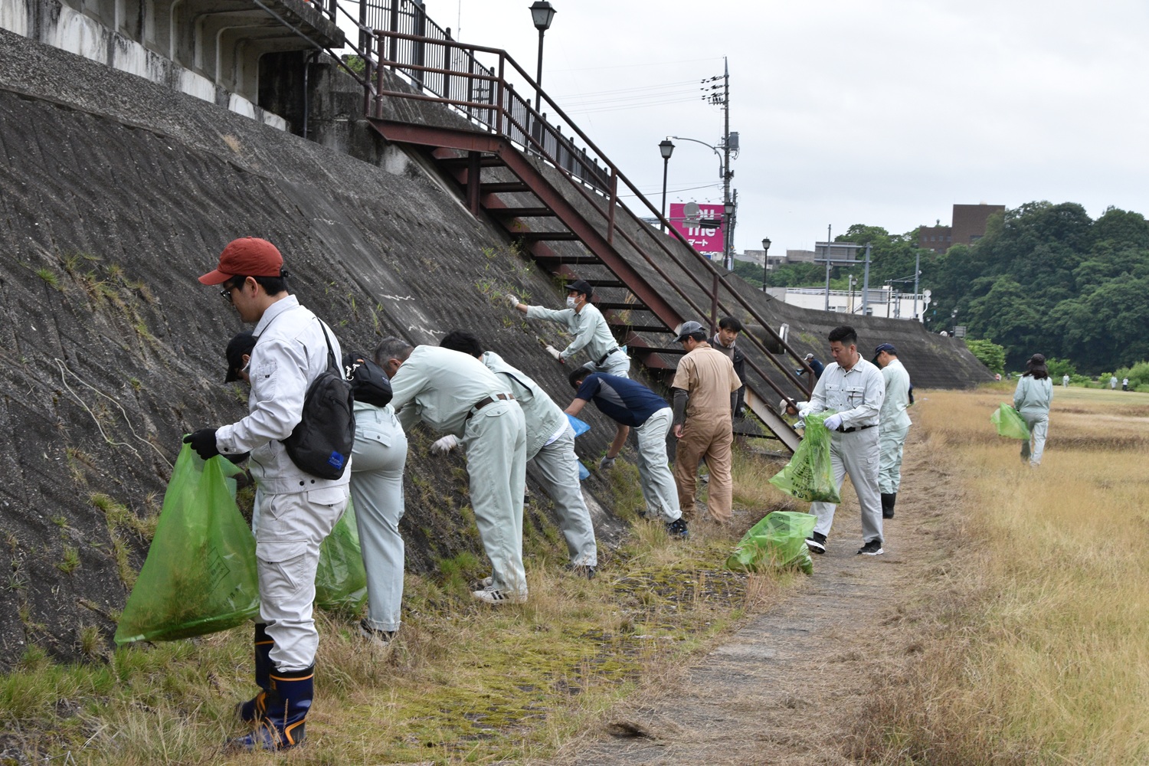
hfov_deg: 30.5
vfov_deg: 20.6
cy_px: 383
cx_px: 574
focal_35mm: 66
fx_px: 2106
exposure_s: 1/100
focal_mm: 44
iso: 1000
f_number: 11
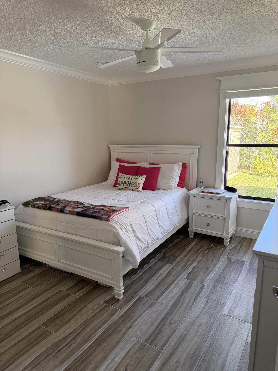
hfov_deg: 56.8
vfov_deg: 71.6
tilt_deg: -10.9
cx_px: 139
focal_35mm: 24
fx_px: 257
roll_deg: -0.3
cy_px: 186
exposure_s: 1/60
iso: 320
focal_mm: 6.76
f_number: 1.78
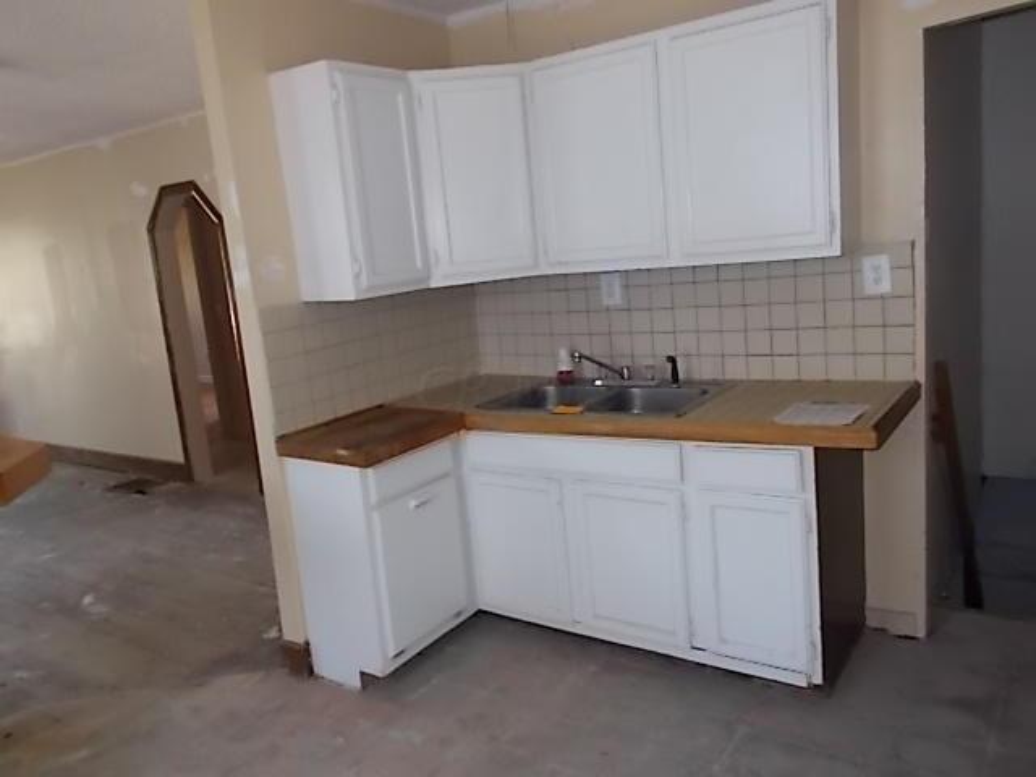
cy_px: 388
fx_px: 778
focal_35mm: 26
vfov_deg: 53.1
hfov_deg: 67.3
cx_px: 518
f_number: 3.2
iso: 200
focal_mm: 4.6
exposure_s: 1/25
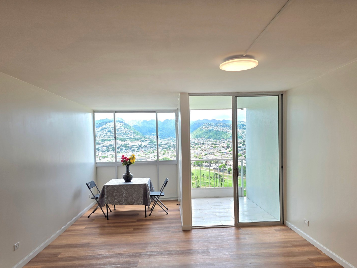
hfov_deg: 67.2
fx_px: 268
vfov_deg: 53.0
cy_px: 149
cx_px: 187
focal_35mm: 26
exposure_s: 1/1429
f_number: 1.7
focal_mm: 6.3
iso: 80
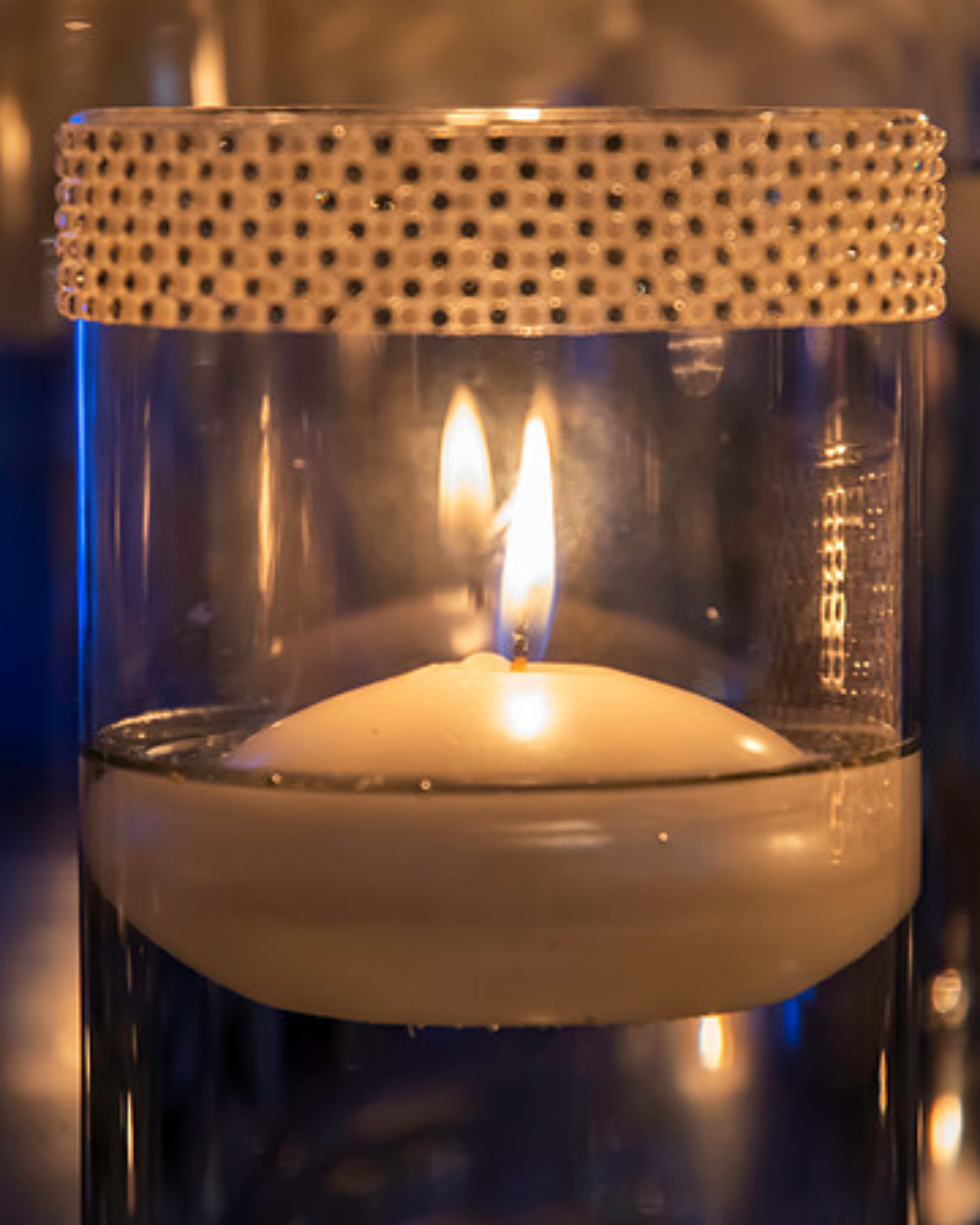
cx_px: 397
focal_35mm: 184
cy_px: 573
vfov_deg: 10.5
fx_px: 6657
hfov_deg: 8.4
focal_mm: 80
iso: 900
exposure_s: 1/60
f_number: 4
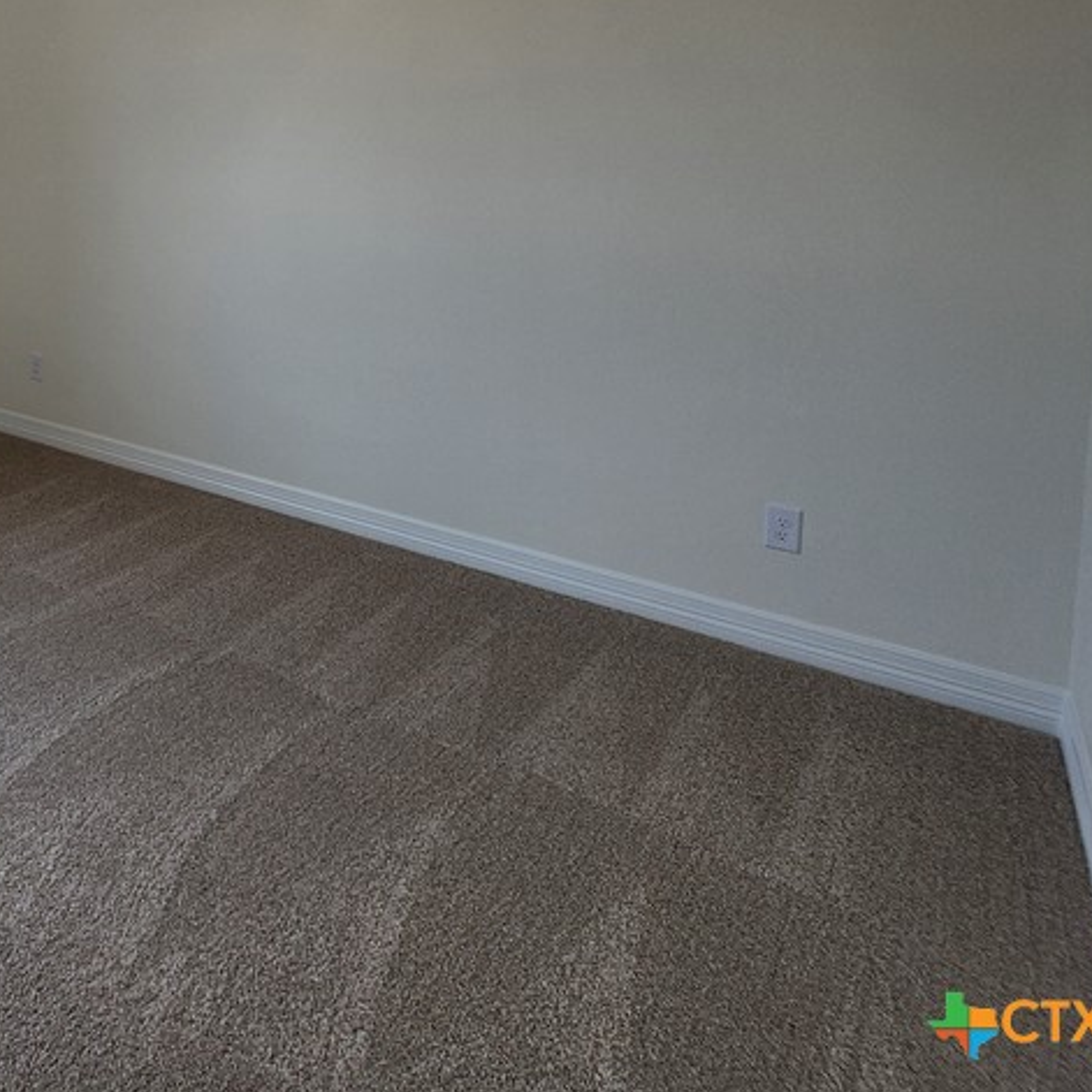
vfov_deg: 58.1
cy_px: 216
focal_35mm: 25
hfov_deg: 53.7
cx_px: 79
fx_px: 892
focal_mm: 2.2
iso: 50
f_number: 2.2
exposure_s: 1/128
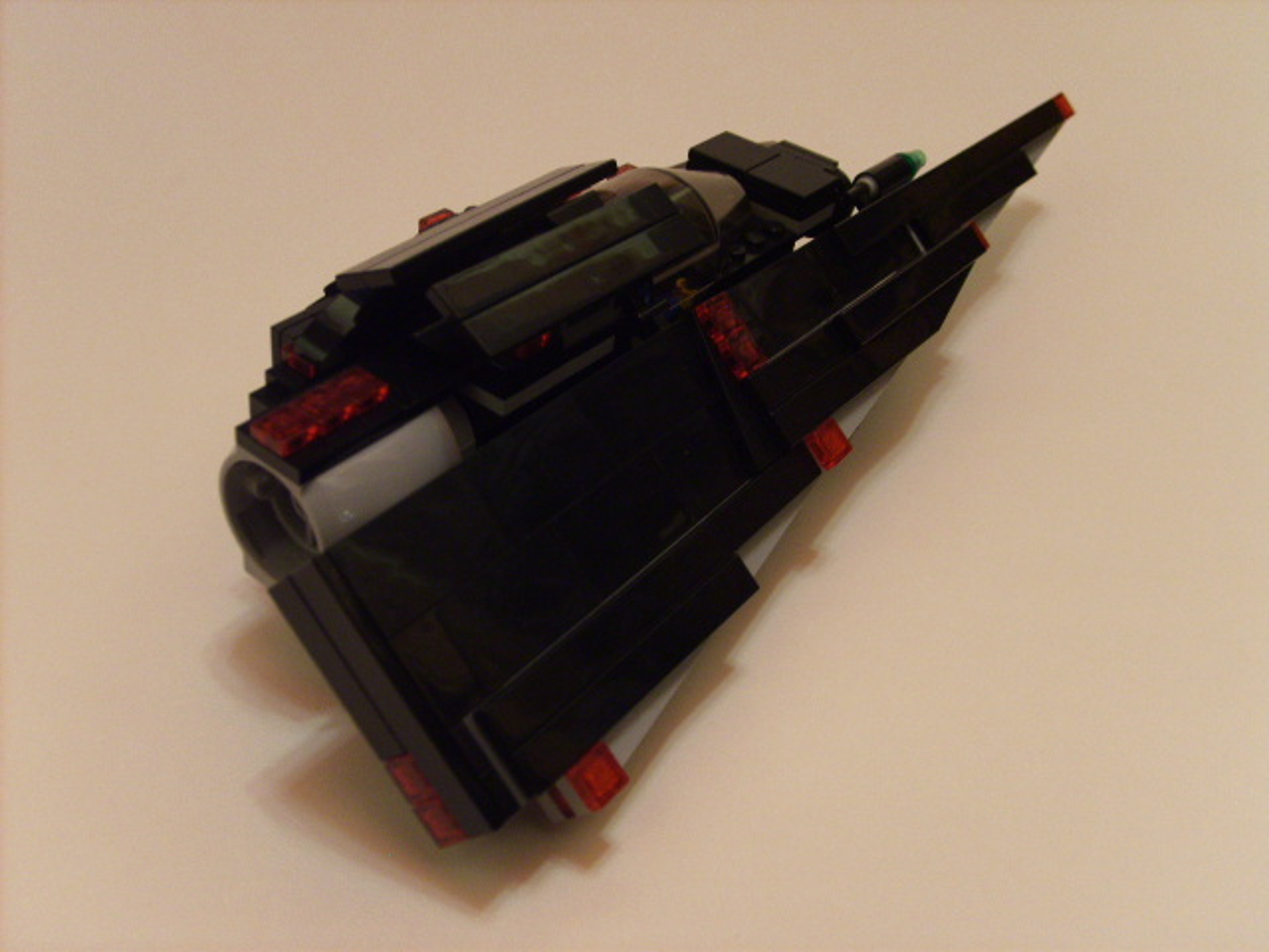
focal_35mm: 35
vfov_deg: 40.7
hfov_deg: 52.6
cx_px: 634
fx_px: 1283
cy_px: 476
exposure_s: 1/2
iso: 140
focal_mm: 5.8
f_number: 2.8
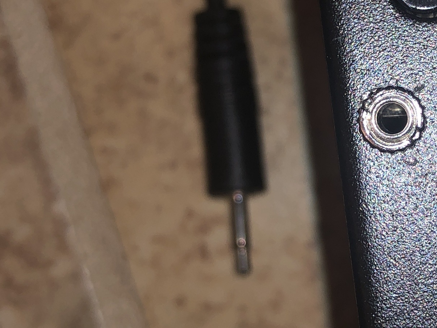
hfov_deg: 20.6
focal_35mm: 94
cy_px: 178
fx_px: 1187
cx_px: 366
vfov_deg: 15.7
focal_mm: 4
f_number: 1.8
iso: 20
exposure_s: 1/16
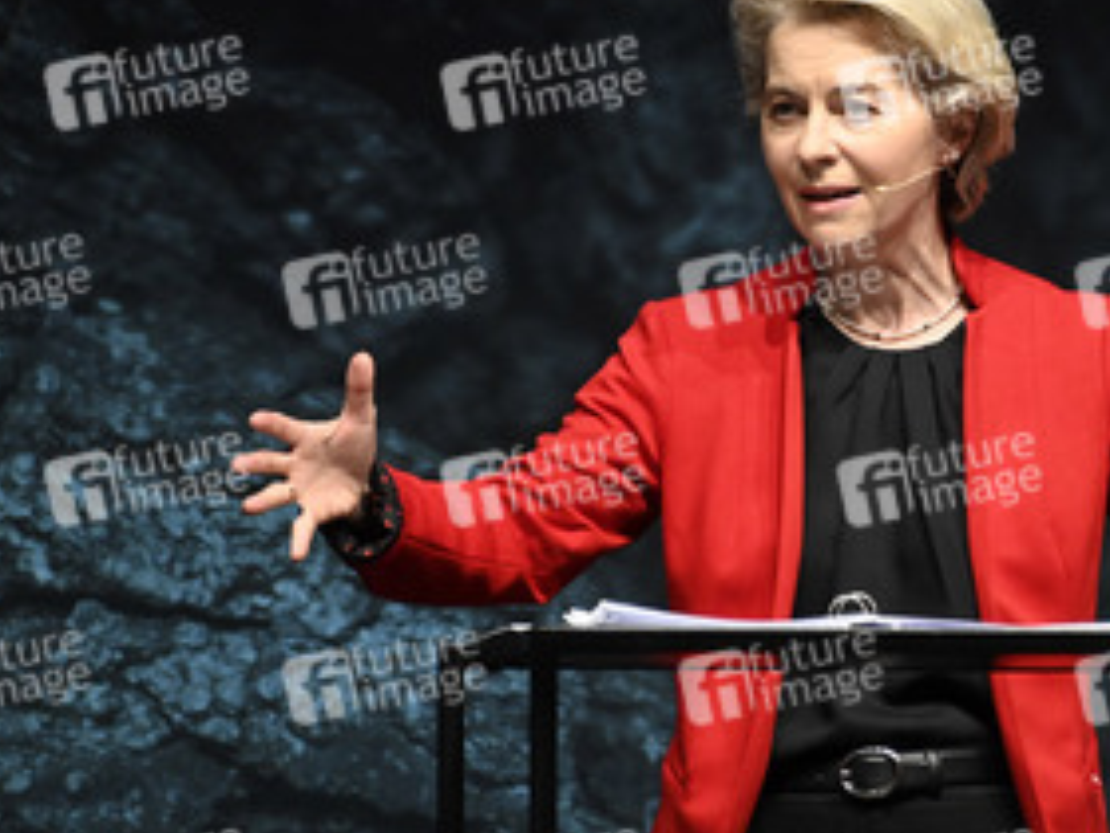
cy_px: 381
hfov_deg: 2.6
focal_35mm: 774
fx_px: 24819
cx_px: 834
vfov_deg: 1.9
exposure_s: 1/320
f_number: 5.6
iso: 8000
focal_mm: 500
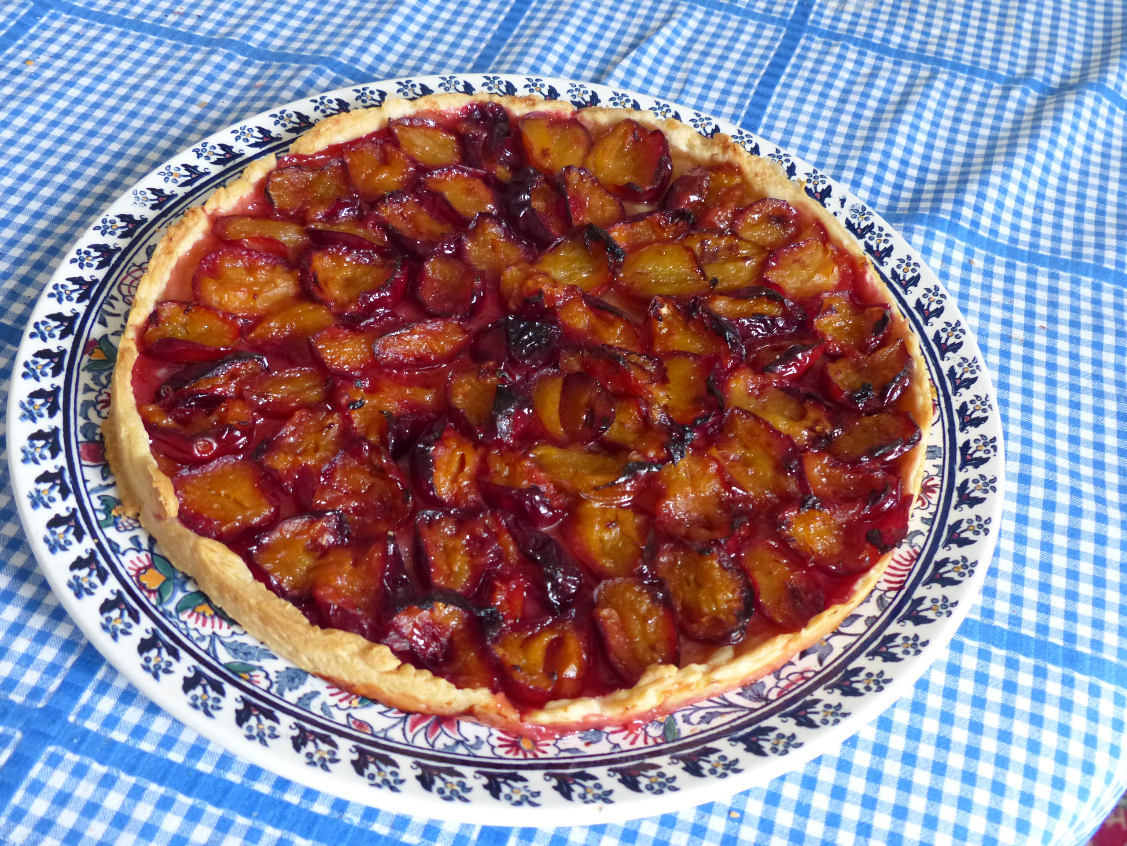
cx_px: 564
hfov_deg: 46.8
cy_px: 423
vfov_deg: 36.0
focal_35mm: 40
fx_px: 1302
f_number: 2.8
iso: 400
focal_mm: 7.1
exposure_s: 1/60
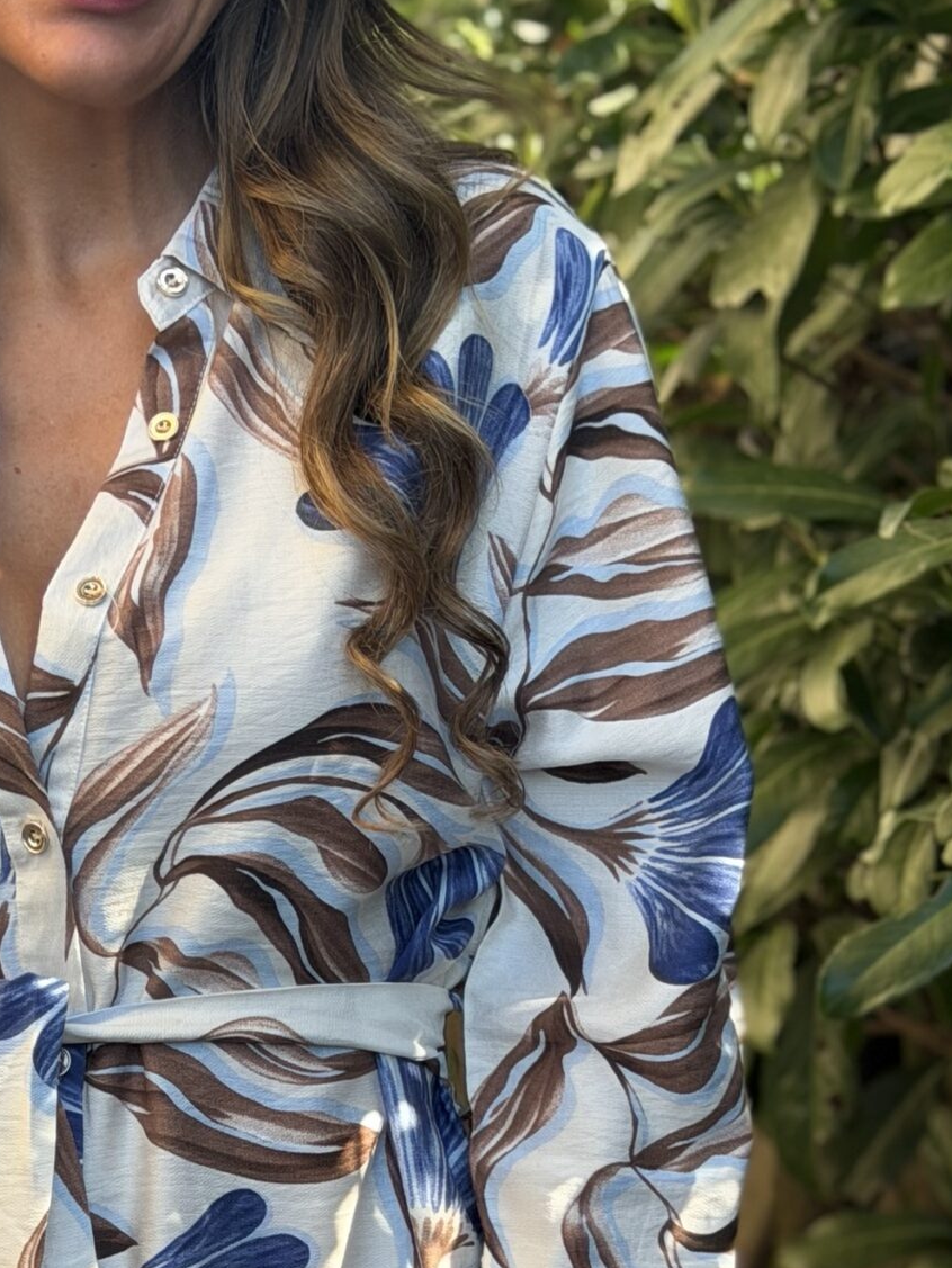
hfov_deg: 13.5
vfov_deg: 17.6
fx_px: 3995
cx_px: 210
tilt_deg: -9.7
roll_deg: -1.9
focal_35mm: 109
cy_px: 1291
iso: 64
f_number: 1.78
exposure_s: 1/484
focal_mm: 6.76
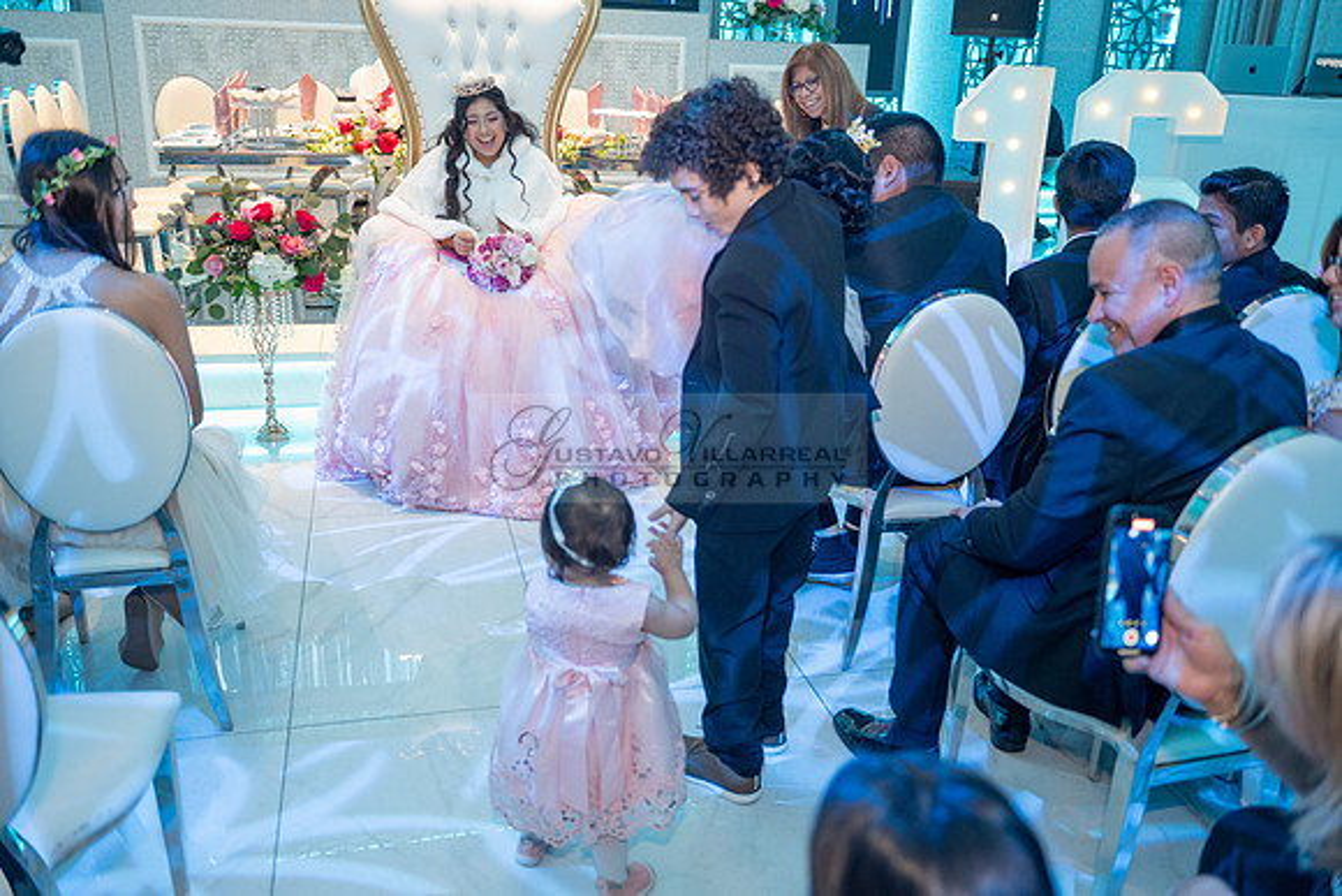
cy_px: 448
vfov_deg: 41.1
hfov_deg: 58.7
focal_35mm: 32
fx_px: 1193
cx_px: 671
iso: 1600
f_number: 2.8
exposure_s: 1/125
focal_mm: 32
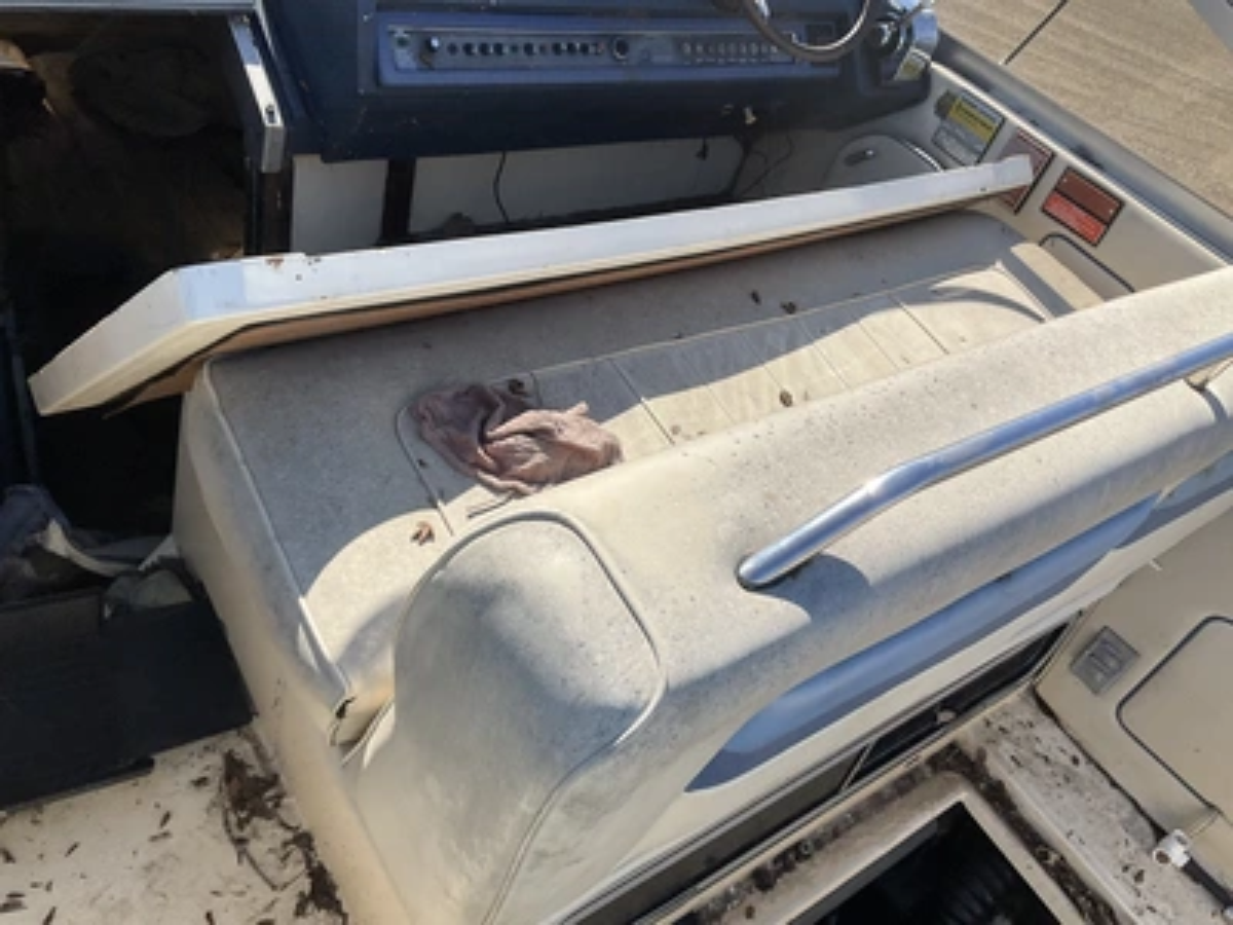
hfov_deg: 61.7
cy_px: 462
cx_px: 616
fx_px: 1033
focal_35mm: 29
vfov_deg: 48.2
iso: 25
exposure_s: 1/1311
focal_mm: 3
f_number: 1.8
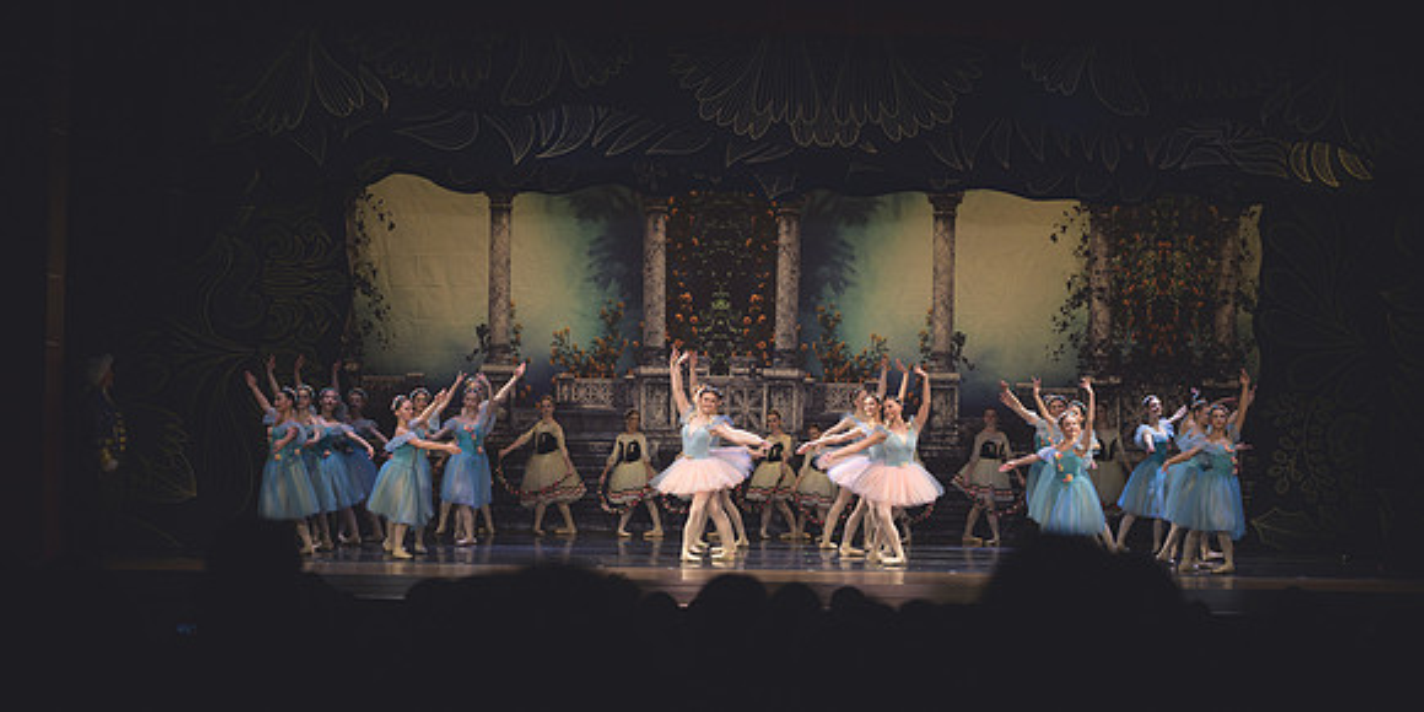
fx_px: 2818
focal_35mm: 77
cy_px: 441
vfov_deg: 14.4
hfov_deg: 28.4
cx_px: 700
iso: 250
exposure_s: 1/320
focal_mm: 70
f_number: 2.8
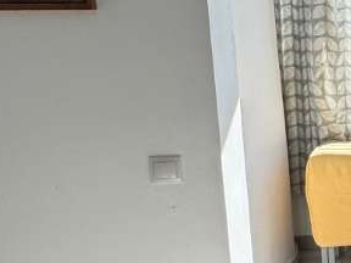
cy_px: 139
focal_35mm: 73
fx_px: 740
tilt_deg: -8.5
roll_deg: -0.7
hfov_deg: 18.1
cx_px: 701
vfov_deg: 20.2
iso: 40
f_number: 2.2
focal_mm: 2.22
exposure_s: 1/459
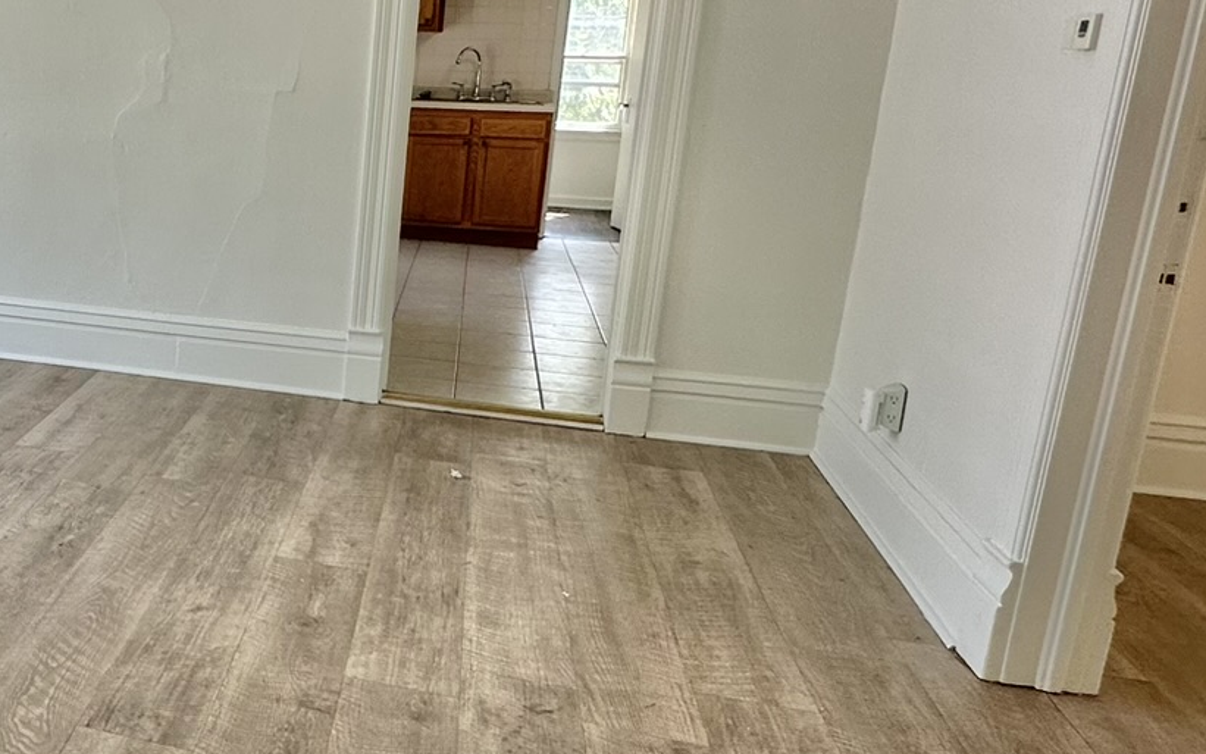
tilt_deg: -13.3
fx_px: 1216
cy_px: 329
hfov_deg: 46.0
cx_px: 56
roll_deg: -1.1
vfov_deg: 34.4
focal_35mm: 37
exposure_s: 1/120
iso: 80
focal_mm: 2.22
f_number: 2.2
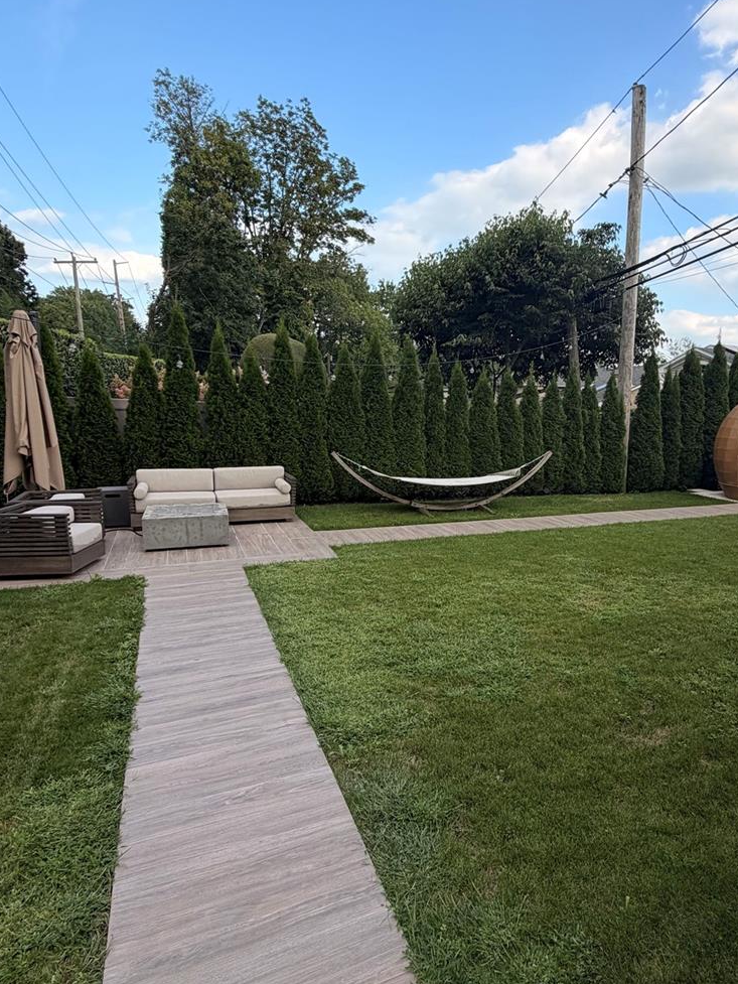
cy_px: 504
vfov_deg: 76.4
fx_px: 625
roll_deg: -2.5
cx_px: 477
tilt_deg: -9.7
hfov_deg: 60.0
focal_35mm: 22
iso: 40
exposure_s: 1/631
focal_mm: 2.22
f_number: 2.2
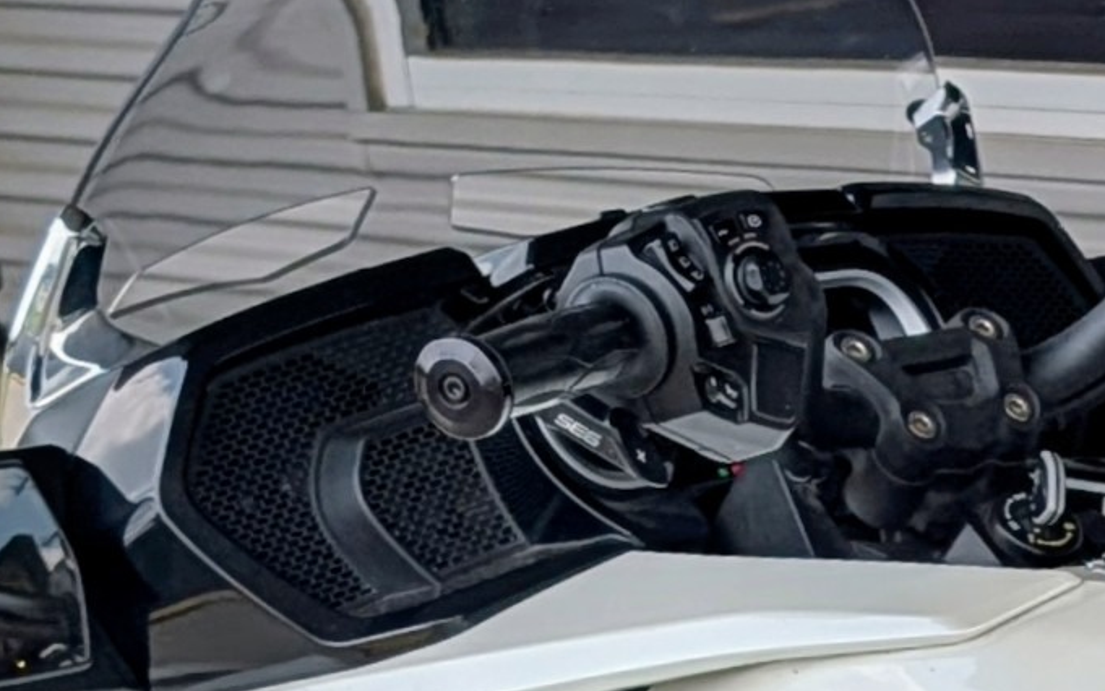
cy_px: 1998
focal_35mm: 144
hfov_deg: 13.2
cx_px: 1937
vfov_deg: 8.0
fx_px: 4338
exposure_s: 1/560
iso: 21
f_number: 1.68
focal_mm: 6.9
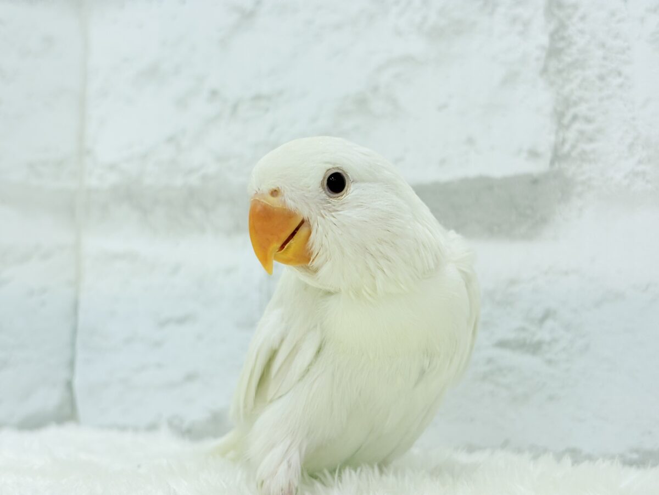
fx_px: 990
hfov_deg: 36.8
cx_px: 330
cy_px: 248
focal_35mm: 52
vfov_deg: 28.0
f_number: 1.6
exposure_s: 1/100
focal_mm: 5.96
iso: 50
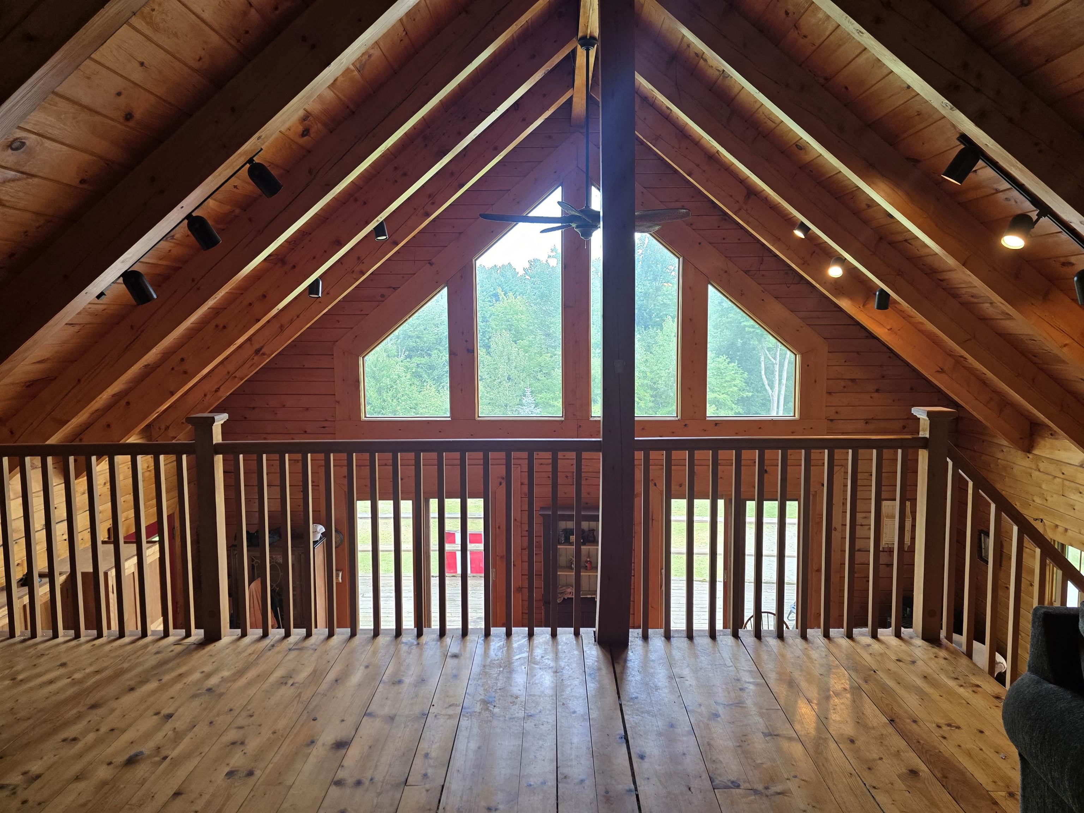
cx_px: 542
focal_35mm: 23
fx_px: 720
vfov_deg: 58.9
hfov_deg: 73.9
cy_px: 406
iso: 125
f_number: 1.7
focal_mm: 6.3
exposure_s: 1/120
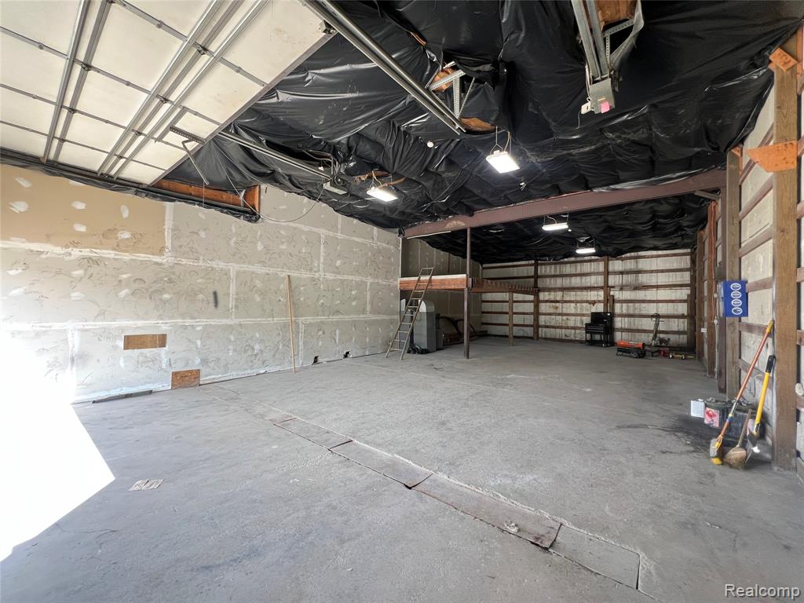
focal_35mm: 13
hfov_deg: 106.2
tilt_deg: +0.0
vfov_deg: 89.9
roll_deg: -0.6
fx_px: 302
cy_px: 302
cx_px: 402
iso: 64
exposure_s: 1/99
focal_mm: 1.57
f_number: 1.8
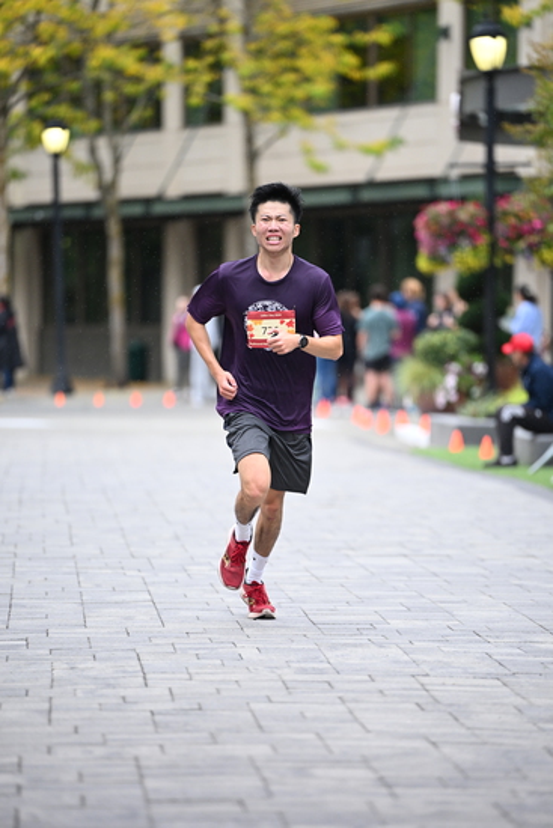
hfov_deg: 6.9
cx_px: 276
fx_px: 4605
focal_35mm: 200
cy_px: 414
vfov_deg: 10.3
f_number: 2.8
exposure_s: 1/1600
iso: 1250
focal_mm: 200
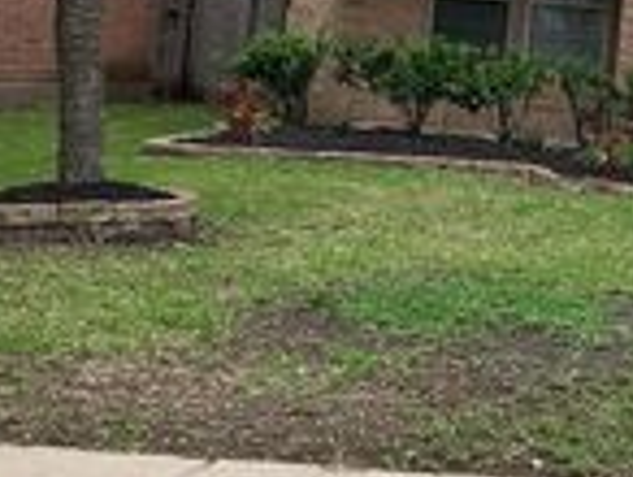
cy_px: 124
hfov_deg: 16.7
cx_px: 976
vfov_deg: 14.0
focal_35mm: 106
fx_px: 1942
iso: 25
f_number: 2.4
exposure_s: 1/574
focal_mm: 3.3
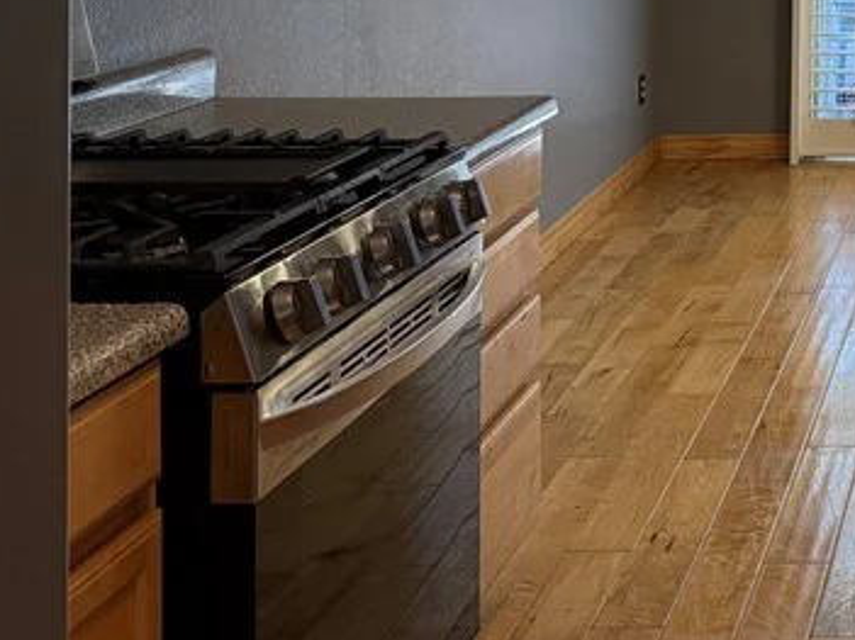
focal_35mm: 70
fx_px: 1728
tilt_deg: +0.0
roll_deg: -0.2
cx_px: 1101
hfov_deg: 24.4
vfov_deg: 19.6
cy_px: -156
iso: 250
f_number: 1.78
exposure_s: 1/120
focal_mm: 6.76
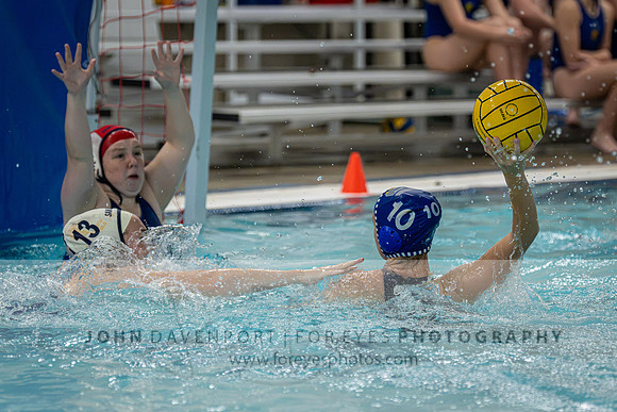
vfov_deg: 5.8
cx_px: 347
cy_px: 199
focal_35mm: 238
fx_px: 4078
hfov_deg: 8.7
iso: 7200
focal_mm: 180
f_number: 4
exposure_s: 1/1000
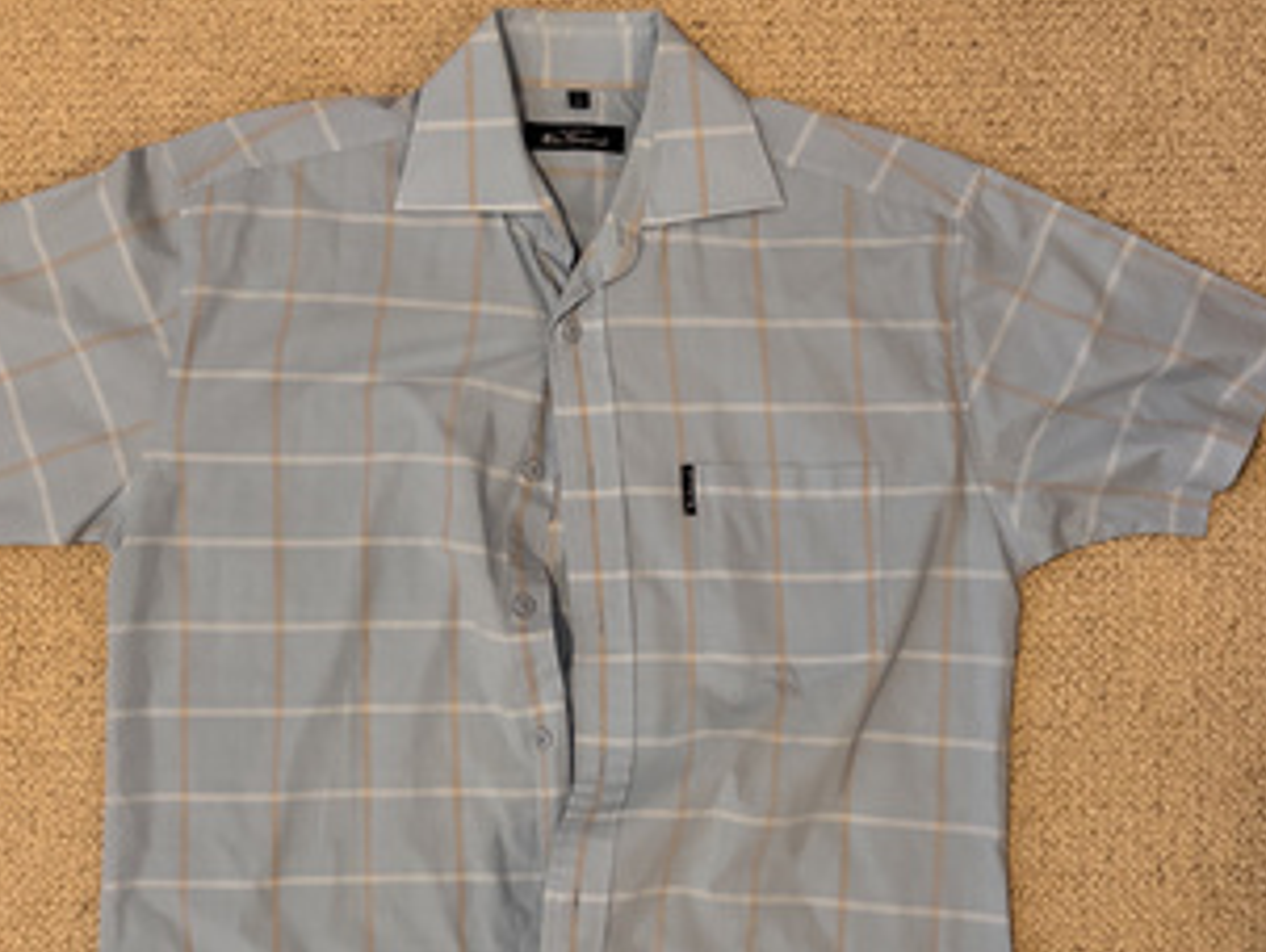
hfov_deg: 43.8
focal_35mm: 43
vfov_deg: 33.5
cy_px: 596
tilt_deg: -89.2
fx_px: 1574
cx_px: 585
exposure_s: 1/50
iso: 320
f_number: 1.6
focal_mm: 5.96
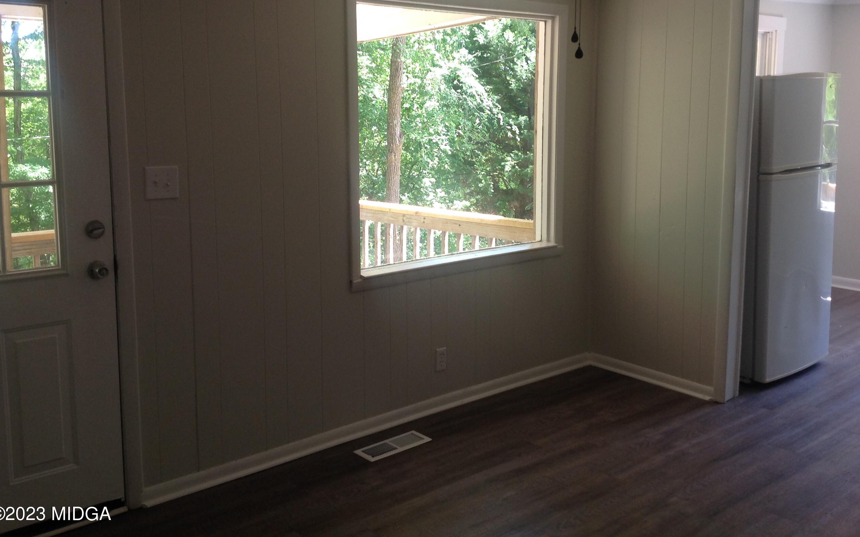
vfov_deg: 33.5
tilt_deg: -8.5
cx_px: 431
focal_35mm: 38
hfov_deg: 51.5
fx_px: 891
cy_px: 214
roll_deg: +0.8
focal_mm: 4.28
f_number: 2.4
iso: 50
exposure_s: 1/40
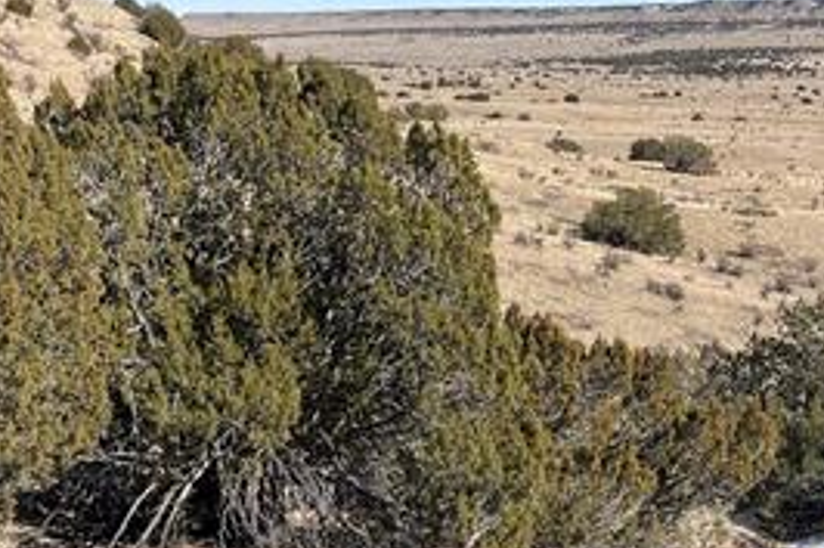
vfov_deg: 20.9
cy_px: 243
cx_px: 762
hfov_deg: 29.5
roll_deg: +1.0
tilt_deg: -9.7
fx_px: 1487
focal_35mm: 65
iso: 50
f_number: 1.6
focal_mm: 5.1
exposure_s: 1/4016
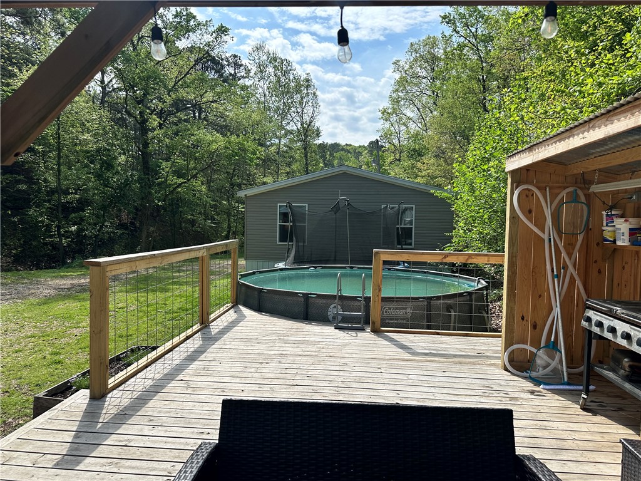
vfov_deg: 56.8
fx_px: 444
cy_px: 240
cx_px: 320
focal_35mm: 24
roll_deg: -0.7
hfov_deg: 71.6
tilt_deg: -2.8
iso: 80
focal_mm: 6.86
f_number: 1.78
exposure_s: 1/3861
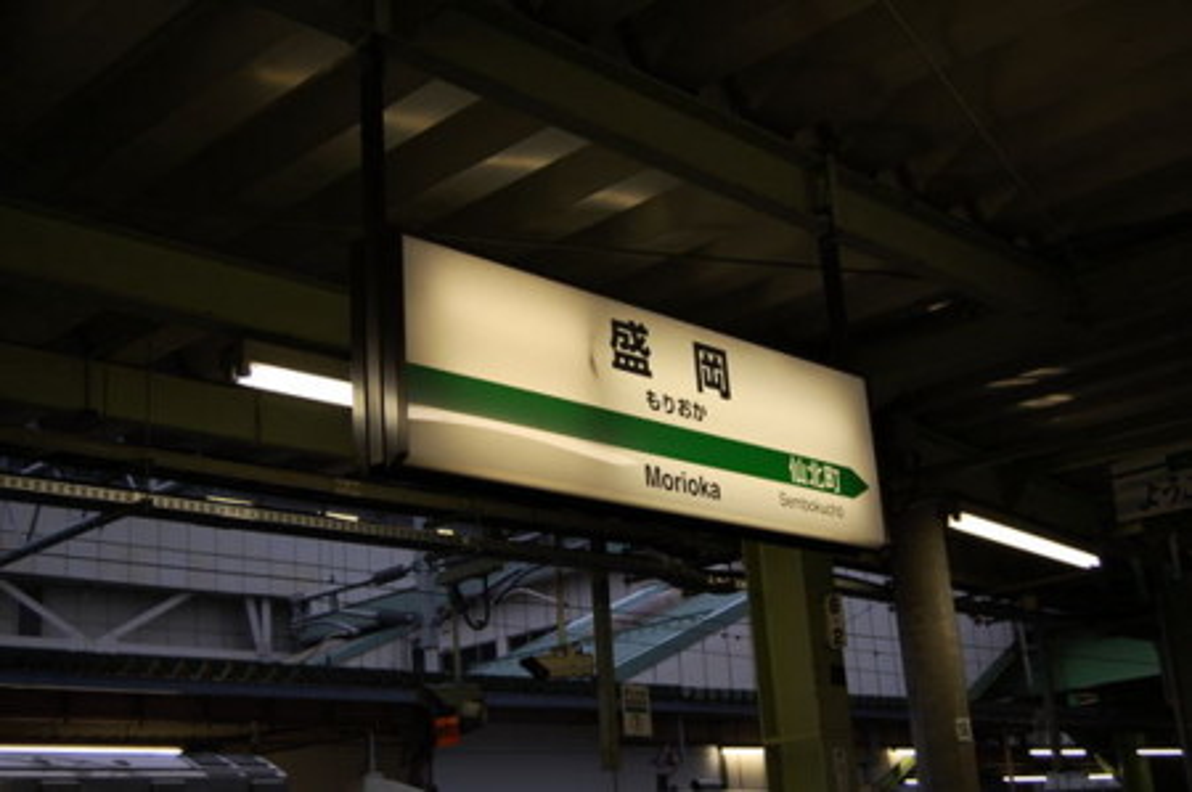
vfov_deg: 28.9
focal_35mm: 46
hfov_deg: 42.4
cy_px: 396
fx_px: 1538
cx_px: 596
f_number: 4.5
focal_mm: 31
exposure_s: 1/80
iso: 200
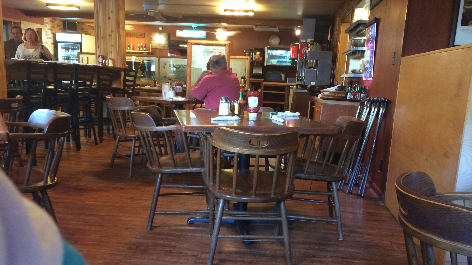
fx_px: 413
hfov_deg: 59.5
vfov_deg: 35.5
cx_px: 237
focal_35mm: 33
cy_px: 162
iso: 320
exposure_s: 1/24
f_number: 2.2
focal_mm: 4.12
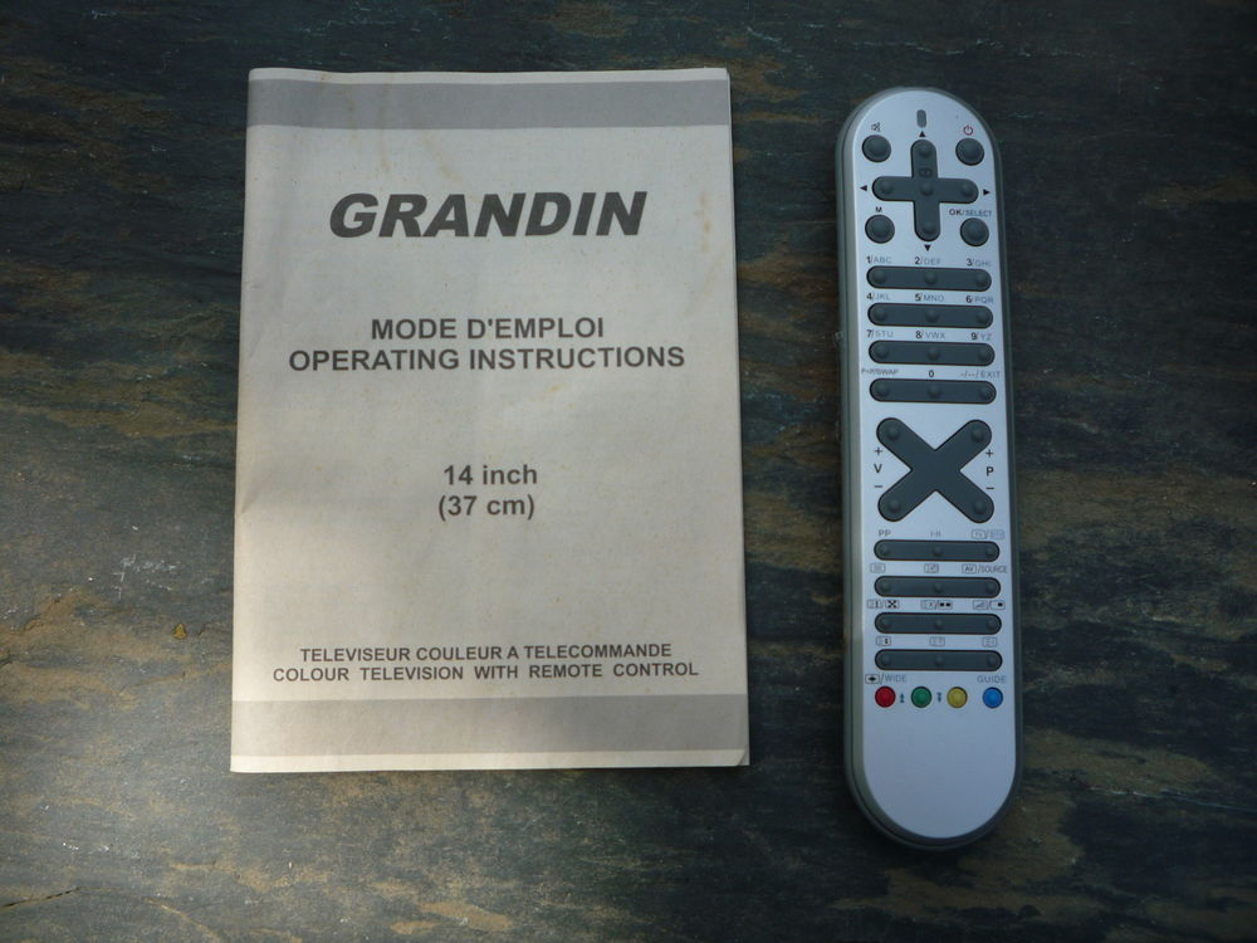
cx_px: 628
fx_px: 1089
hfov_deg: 60.0
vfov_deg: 46.8
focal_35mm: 30
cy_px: 472
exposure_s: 1/250
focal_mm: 5.2
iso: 100
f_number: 4
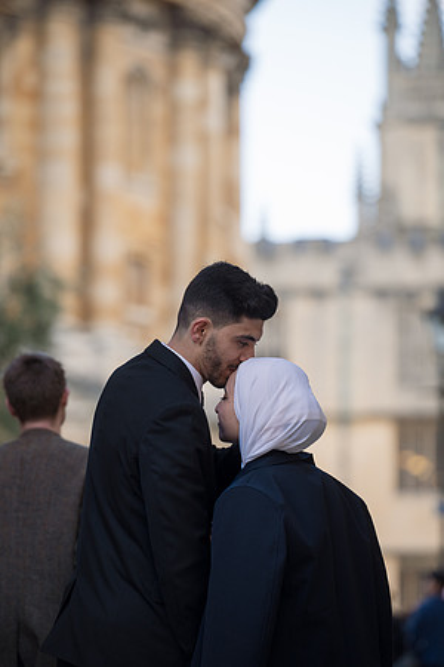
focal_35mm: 185
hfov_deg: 7.4
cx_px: 222
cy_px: 334
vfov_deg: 11.1
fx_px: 3422
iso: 200
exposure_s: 1/250
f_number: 4
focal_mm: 185
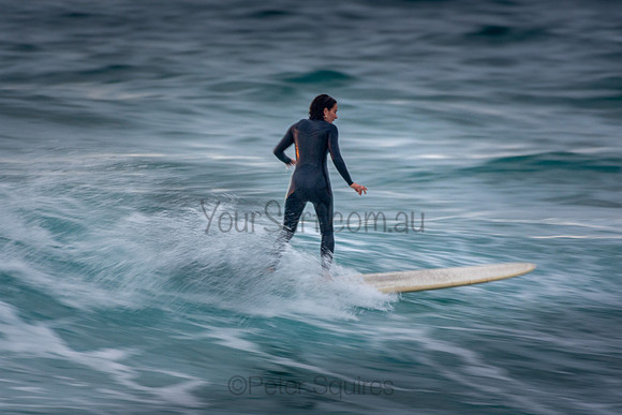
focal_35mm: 750
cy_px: 208
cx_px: 311
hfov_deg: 2.7
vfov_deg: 1.8
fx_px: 12961
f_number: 5.6
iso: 500
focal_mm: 500
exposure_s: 1/50
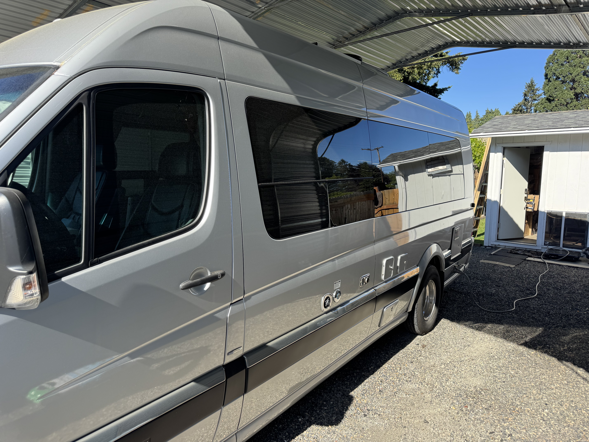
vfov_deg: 56.8
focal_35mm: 24
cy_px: 221
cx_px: 294
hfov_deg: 71.6
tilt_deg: -7.0
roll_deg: -0.7
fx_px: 408
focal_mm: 6.76
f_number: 1.78
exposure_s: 1/1311
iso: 80
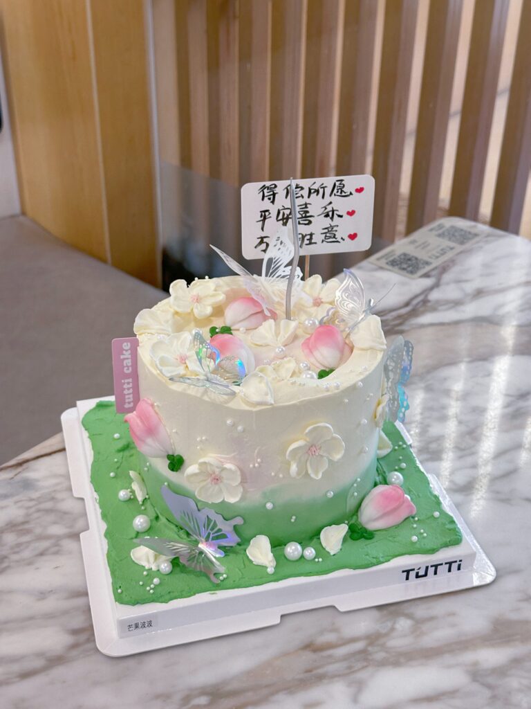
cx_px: 266
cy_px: 354
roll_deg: -1.1
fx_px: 982
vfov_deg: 39.7
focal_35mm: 48
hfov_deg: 30.3
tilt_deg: -31.1
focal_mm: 6.86
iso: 160
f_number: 1.78
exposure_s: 1/50
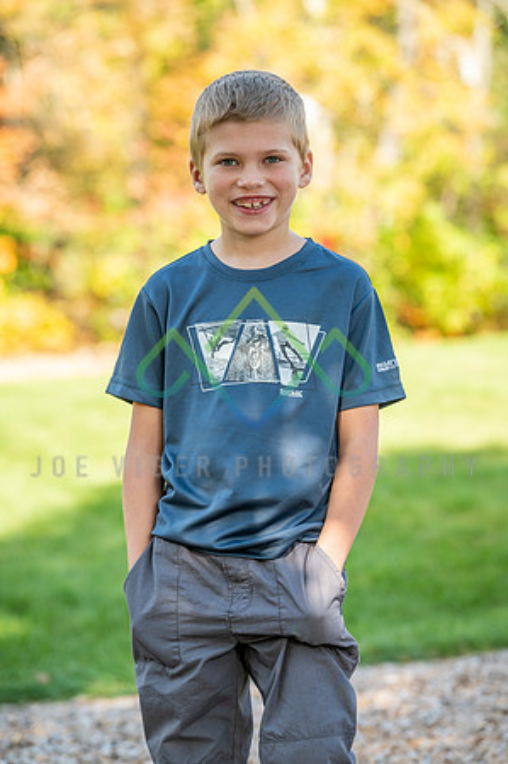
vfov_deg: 13.3
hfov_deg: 8.8
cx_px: 254
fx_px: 3288
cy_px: 382
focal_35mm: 155
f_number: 6.3
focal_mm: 155
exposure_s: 1/125
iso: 100
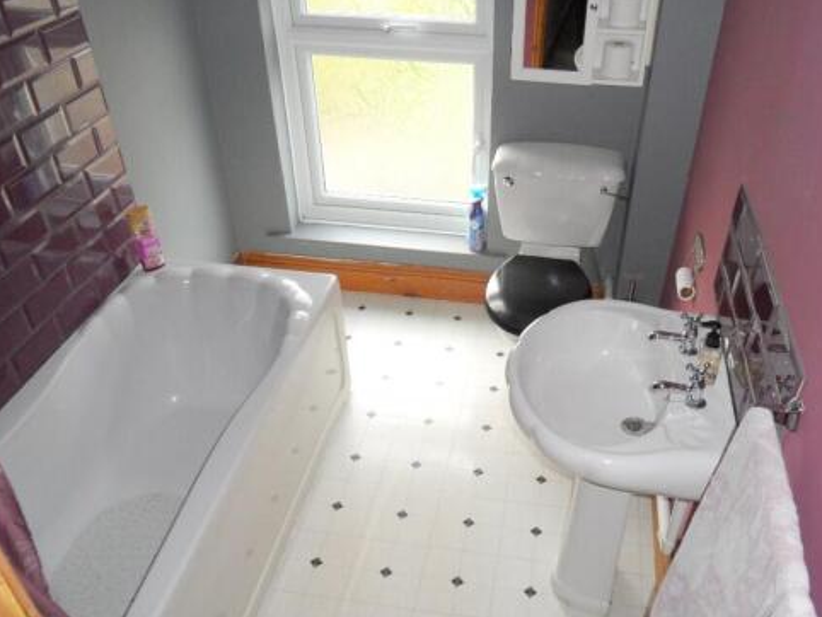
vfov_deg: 48.3
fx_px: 689
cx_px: 482
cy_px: 311
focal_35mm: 29
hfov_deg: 61.2
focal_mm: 3.9
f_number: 3.2
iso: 100
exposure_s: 1/45
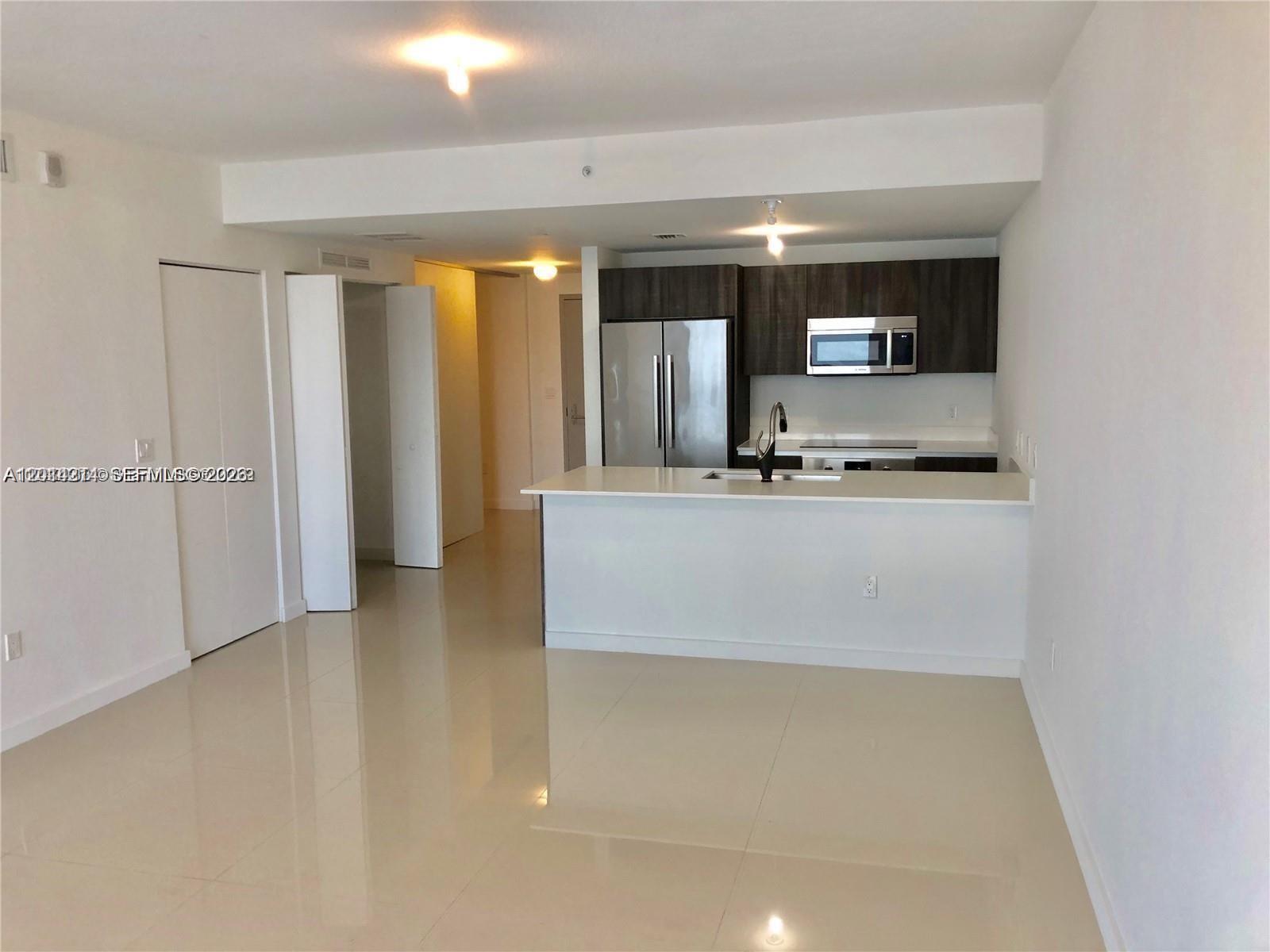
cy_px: 476
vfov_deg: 49.7
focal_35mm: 28
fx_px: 1027
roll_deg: -1.0
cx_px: 635
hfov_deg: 63.4
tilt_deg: -7.4
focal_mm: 3.99
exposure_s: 1/30
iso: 25
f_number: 1.8
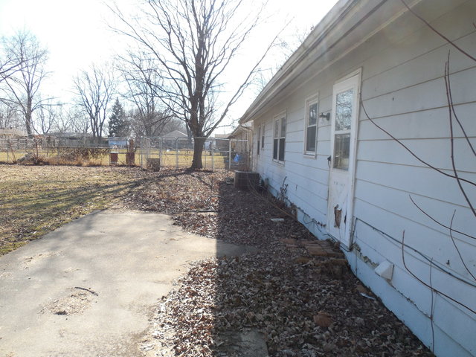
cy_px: 178
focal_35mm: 25
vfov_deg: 54.9
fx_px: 344
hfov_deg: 69.4
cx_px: 238
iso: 125
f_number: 3.3
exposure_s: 1/500
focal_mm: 4.5
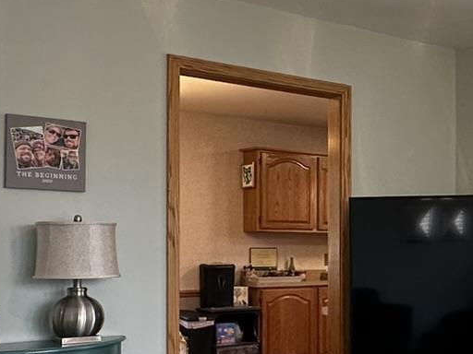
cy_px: 245
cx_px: 444
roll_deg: -0.2
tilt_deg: +1.3
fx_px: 765
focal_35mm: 56
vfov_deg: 25.9
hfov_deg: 32.3
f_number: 2.2
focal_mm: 2.22
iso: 250
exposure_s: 1/120
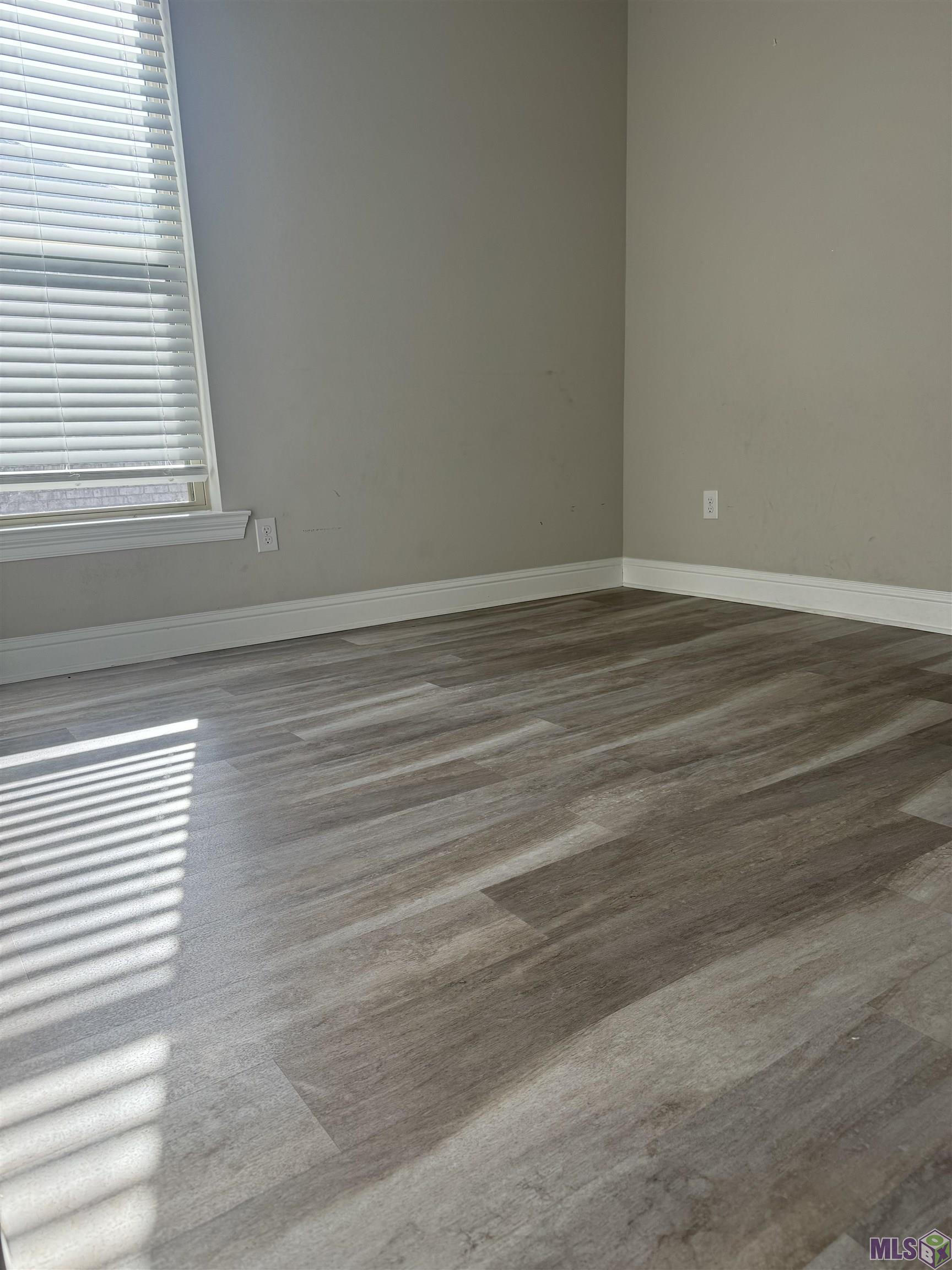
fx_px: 880
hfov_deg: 56.8
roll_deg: +3.2
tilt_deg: -11.7
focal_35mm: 24
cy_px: 635
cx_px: 476
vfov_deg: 71.6
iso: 80
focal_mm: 6.76
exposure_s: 1/309
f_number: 1.78
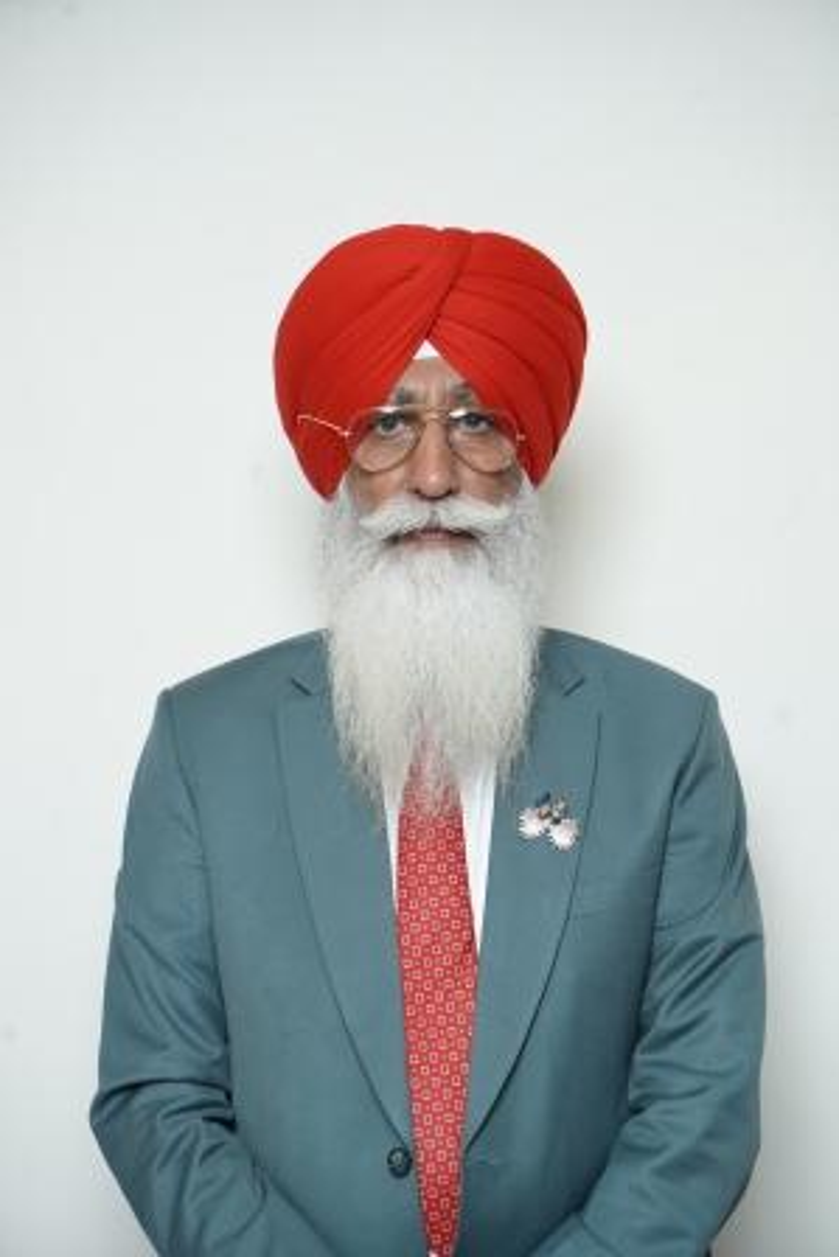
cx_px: 420
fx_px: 2445
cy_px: 628
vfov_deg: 28.8
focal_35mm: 70
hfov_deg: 19.5
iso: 400
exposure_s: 1/160
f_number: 5.6
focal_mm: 70
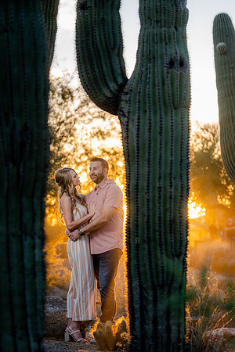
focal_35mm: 128
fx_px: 1253
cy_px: 176
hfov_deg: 10.7
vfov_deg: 16.0
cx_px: 118
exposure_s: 1/250
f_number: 4
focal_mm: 128
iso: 320
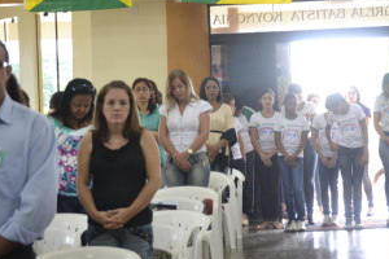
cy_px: 64
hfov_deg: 21.3
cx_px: 296
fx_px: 1026
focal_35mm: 95
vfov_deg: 14.3
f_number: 4.5
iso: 1600
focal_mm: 38
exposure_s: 1/80
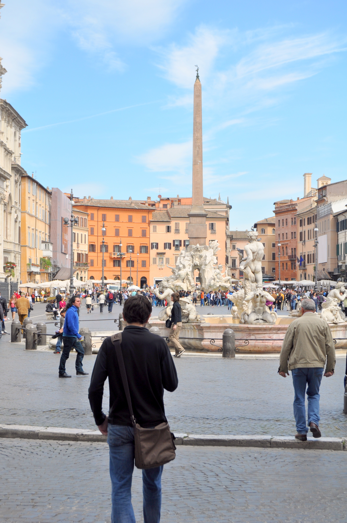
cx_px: 174
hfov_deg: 19.7
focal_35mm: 69
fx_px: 1000
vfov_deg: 29.3
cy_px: 262
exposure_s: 1/320
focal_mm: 46
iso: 200
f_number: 9
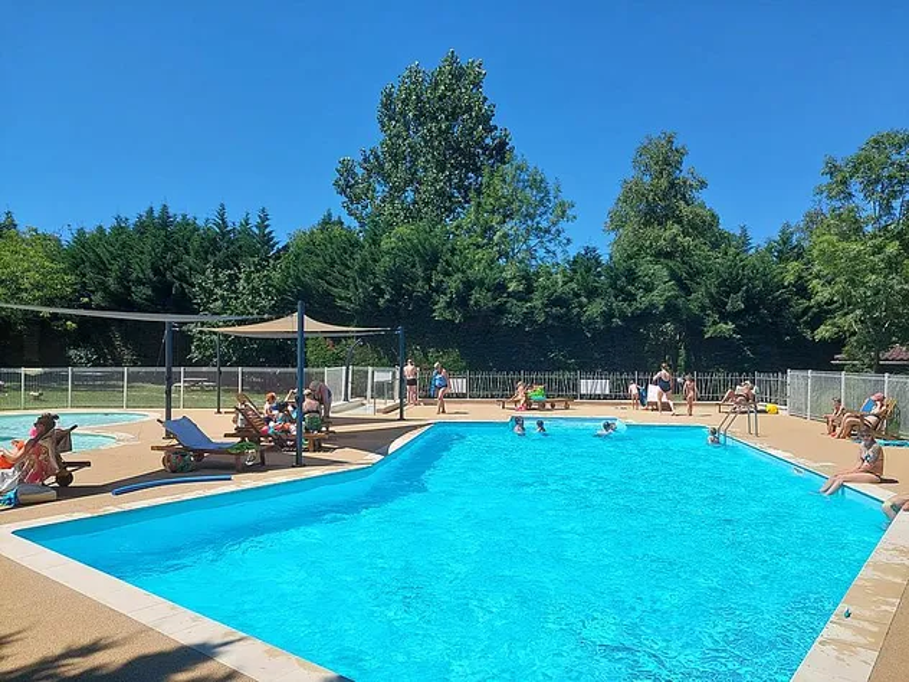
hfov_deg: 69.4
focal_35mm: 25
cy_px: 341
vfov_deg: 54.9
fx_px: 656
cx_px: 454
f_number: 1.8
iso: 40
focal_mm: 5.23
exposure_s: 1/2167
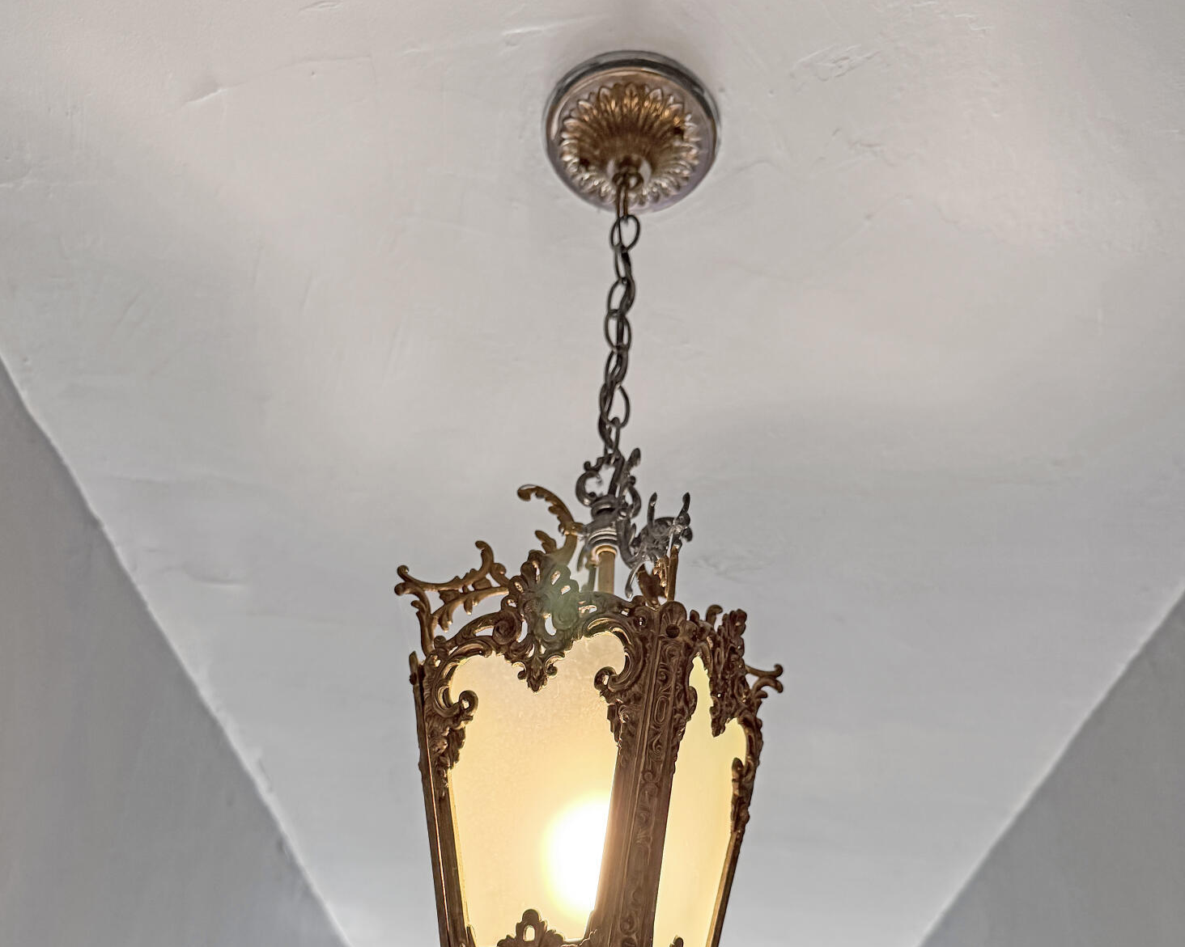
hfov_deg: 55.7
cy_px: 697
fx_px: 1122
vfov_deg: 44.4
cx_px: 581
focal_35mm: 32
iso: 200
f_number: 1.78
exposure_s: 1/116
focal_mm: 6.76
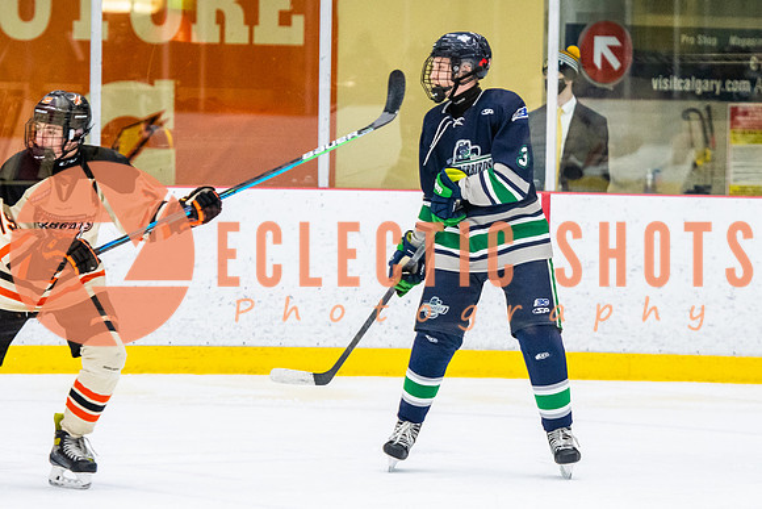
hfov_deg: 8.3
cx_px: 469
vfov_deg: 5.5
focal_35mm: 249
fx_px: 5280
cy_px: 214
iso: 2200
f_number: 2.8
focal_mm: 135
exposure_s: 1/640
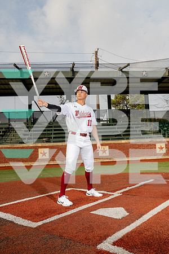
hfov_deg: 42.3
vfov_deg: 60.3
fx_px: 218
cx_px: 84
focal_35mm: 31
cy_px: 127
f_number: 11
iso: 250
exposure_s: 1/250
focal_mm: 31
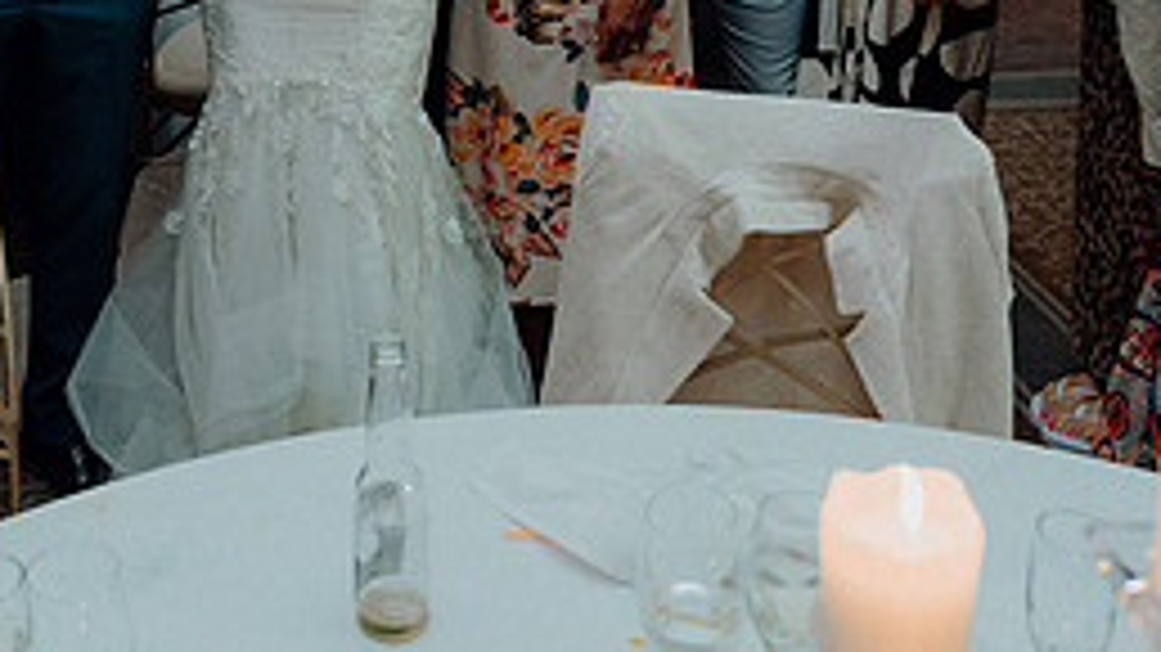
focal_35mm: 59
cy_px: -146
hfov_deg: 35.0
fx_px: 1816
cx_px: 356
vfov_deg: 19.1
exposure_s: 1/160
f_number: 3.5
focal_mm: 25
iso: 2500
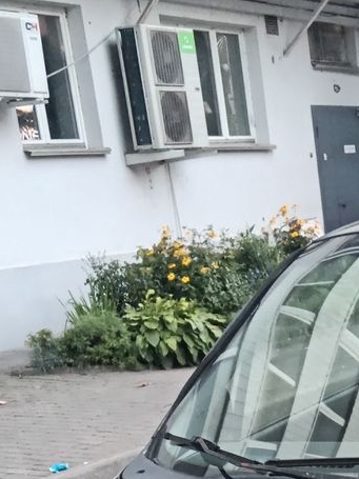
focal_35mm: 95
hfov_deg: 14.6
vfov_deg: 18.8
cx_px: 513
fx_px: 1314
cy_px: 667
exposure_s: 1/33.3
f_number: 1.9
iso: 1185
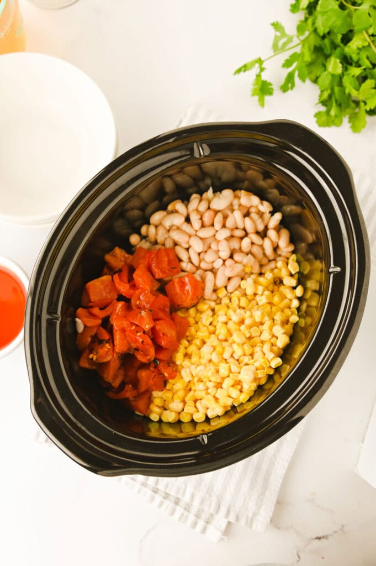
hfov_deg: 33.3
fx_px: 628
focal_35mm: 40
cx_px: 188
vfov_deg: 48.5
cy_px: 283
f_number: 5
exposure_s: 1/100
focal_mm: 40
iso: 500
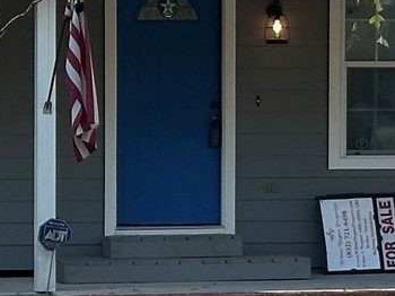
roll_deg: -0.5
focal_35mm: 281
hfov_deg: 7.0
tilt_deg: -2.9
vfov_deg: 5.3
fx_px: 3204
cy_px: 255
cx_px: 19
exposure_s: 1/724
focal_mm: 6.86
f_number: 1.78
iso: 64
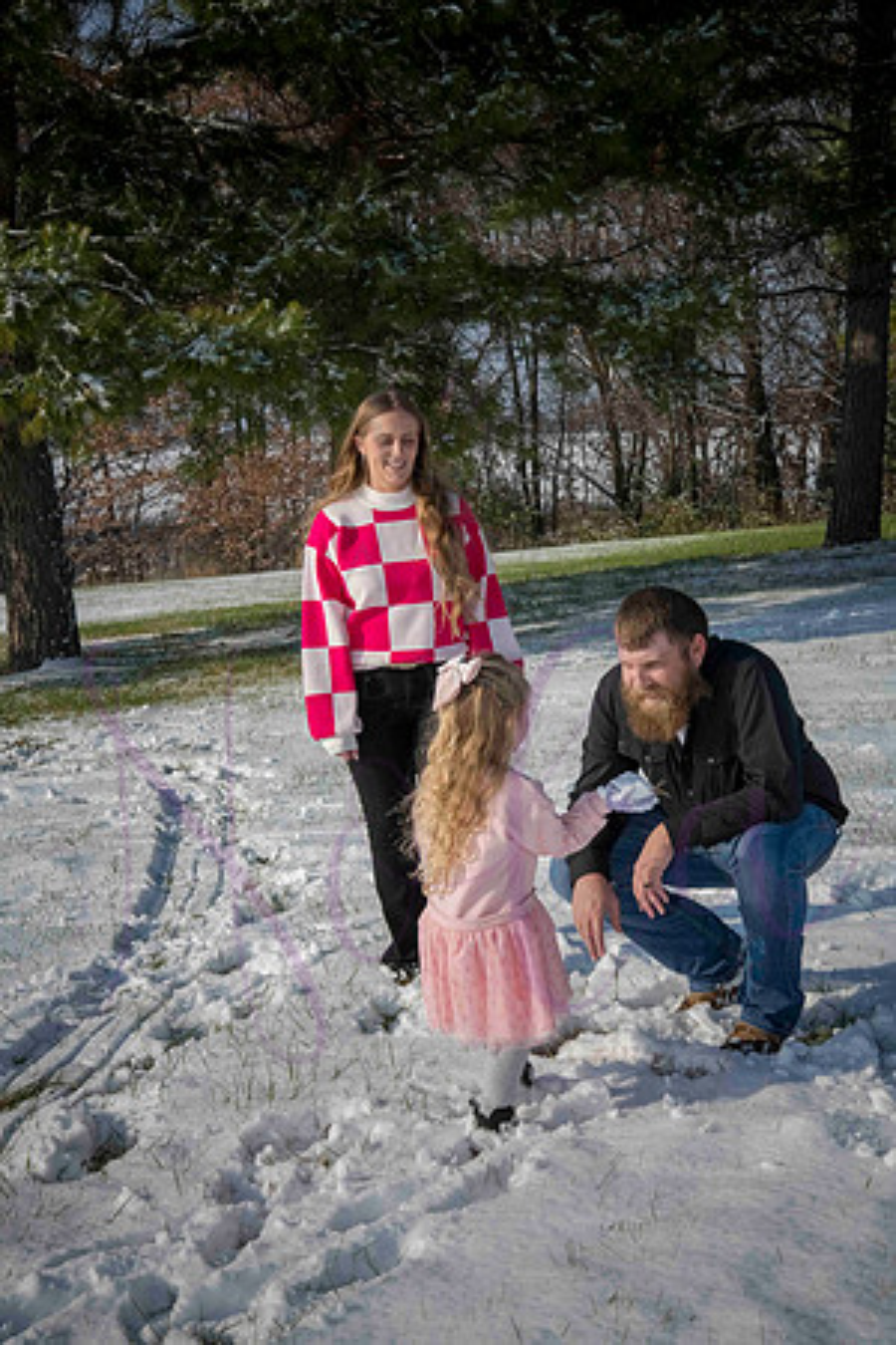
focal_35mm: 65
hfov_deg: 20.9
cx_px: 448
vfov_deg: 31.0
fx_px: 2426
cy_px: 672
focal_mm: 65
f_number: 20
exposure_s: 1/800
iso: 800
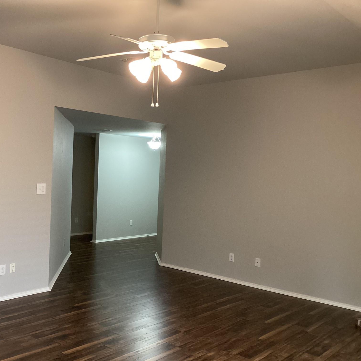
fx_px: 437
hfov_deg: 44.3
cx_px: 123
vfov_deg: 44.9
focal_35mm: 37
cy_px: 182
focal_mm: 3.3
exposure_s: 1/60
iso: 320
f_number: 2.4
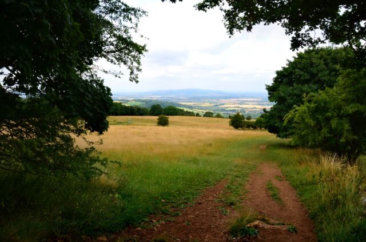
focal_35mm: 27
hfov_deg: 67.5
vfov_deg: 47.7
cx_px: 183
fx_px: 274
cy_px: 121
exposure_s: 1/80
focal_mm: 18
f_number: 16
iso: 200
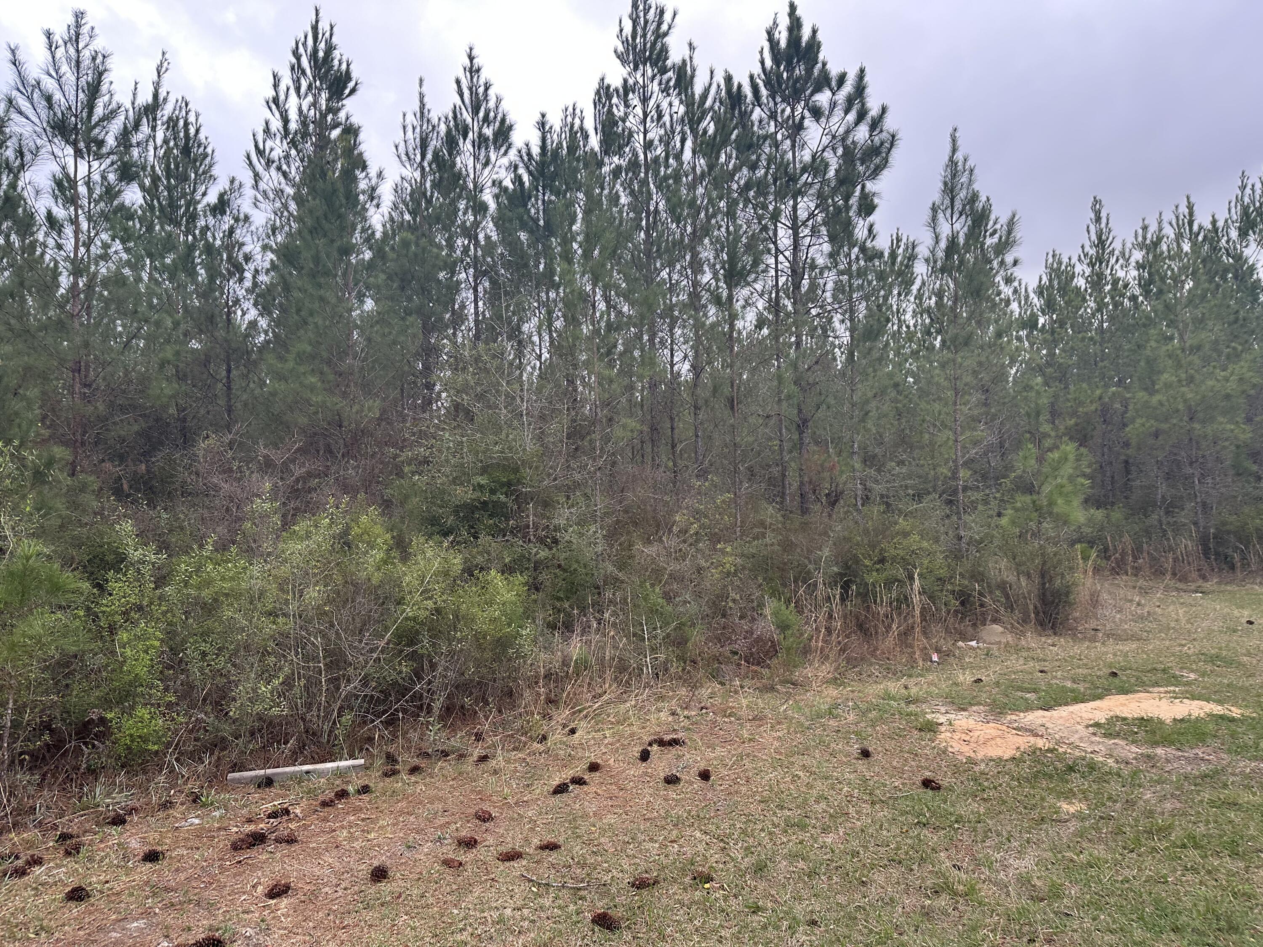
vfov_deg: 56.8
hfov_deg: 71.6
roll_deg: +0.9
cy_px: 474
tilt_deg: +3.0
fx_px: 876
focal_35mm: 24
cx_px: 632
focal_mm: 6.86
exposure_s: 1/164
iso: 100
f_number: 1.78
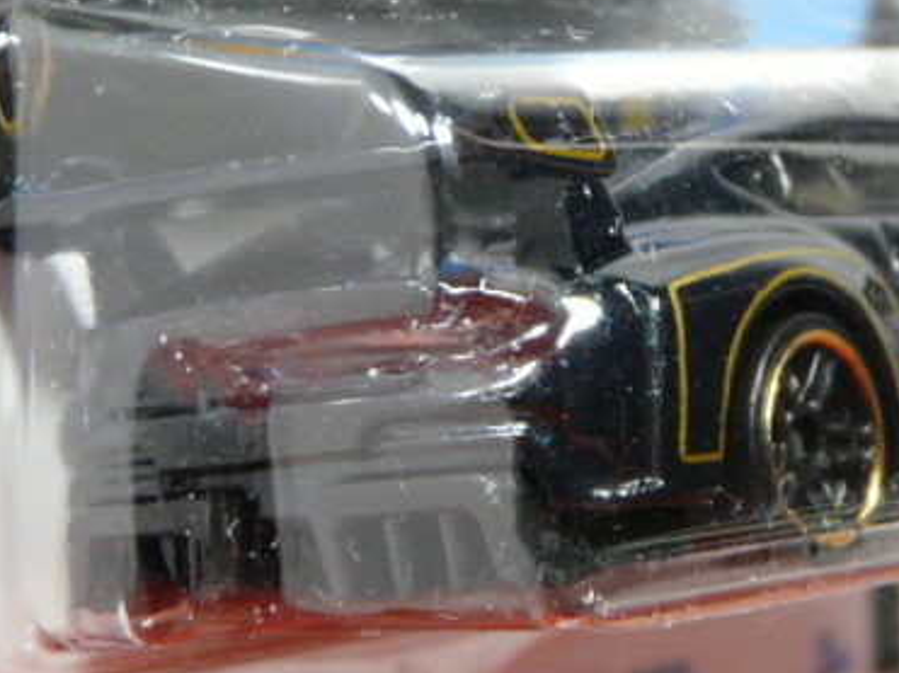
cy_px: 215
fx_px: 4491
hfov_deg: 11.4
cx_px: 662
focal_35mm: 173
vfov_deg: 8.6
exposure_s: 1/40
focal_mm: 11.1
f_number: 3.2
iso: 200
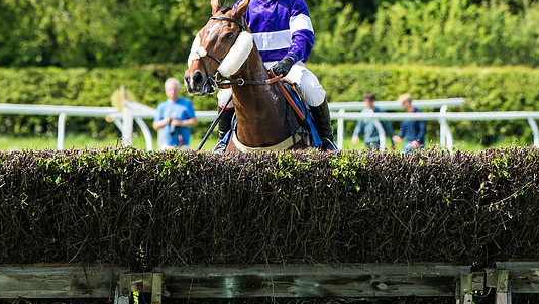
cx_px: 332
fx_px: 7836
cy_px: 162
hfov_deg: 3.9
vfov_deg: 2.2
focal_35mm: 548
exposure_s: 1/800
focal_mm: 200
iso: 400
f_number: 5
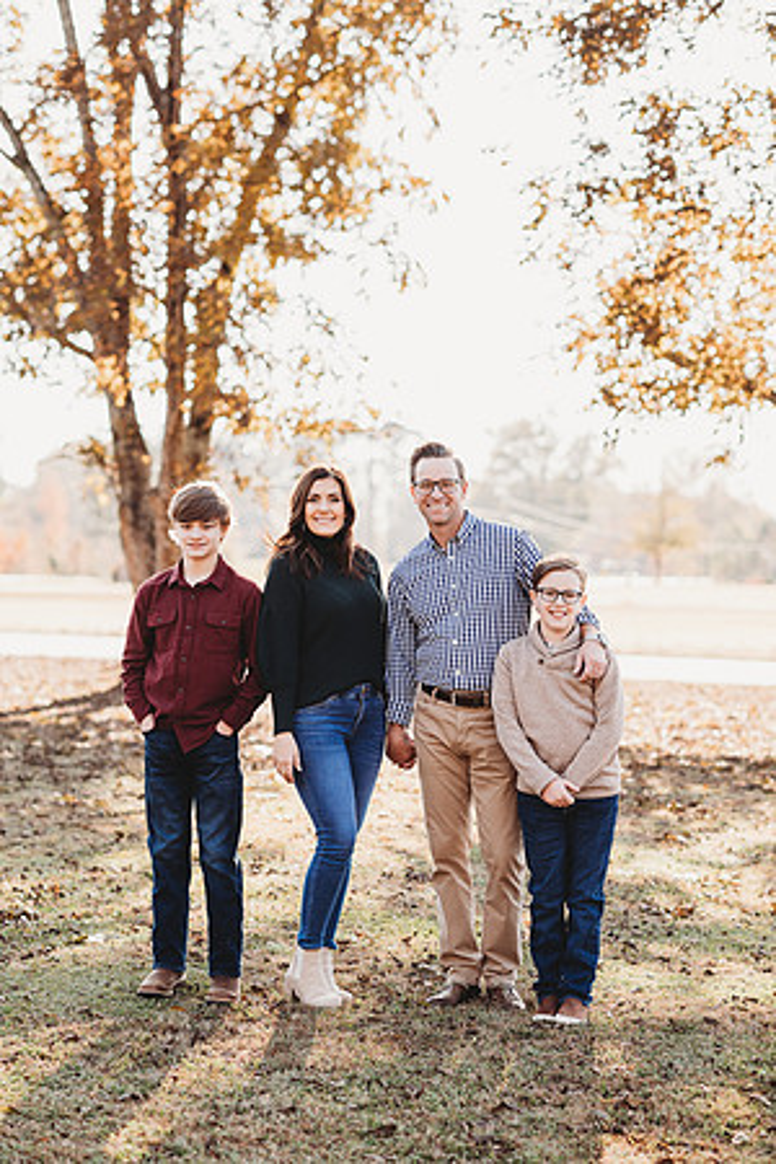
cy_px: 582
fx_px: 2748
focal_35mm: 85
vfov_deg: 23.9
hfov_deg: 16.1
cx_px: 388
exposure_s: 1/640
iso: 200
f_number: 2.5
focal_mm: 85
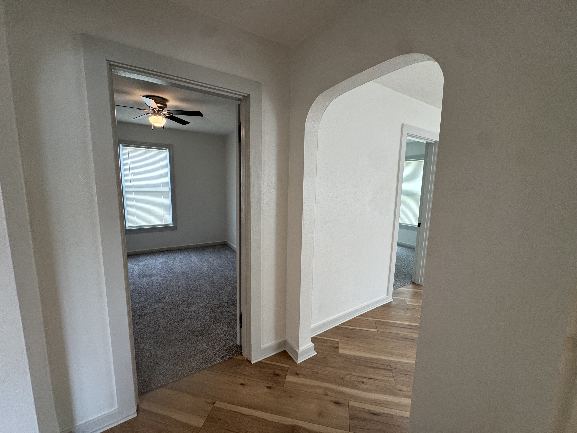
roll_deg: -1.5
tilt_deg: -8.1
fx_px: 233
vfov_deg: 85.7
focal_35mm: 14
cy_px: 216
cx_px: 288
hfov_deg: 102.1
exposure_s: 1/120
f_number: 2.2
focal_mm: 2.22
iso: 160
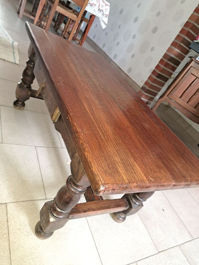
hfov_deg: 56.8
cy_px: 132
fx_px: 184
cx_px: 100
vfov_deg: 71.6
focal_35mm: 24
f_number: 1.8
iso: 500
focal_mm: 5.23
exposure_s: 1/33
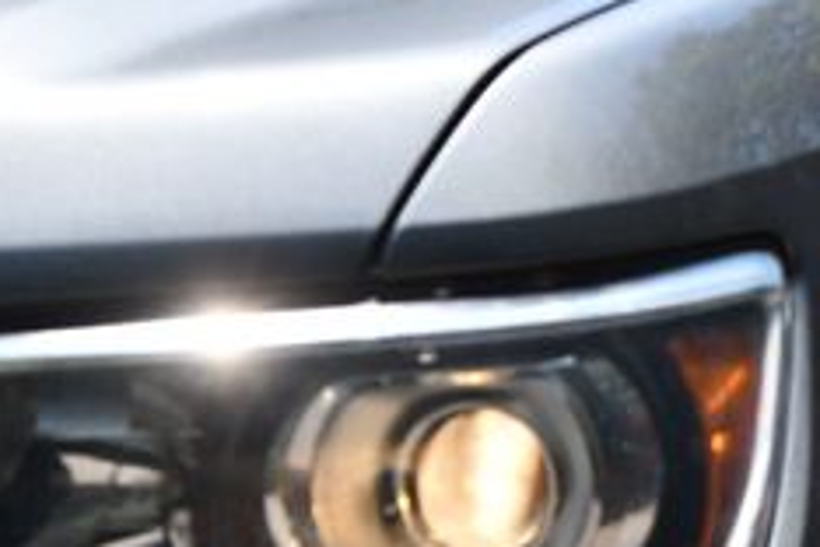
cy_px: 487
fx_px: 6537
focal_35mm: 287
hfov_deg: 7.2
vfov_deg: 4.8
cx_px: 207
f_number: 8
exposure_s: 1/250
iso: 125
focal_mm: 70
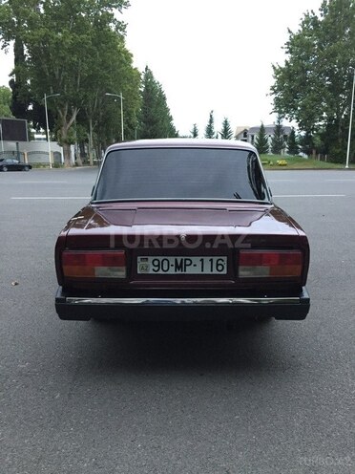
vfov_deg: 61.7
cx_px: 178
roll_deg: +0.9
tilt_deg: -11.1
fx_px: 397
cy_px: 237
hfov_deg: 48.2
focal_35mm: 29
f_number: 2.2
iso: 250
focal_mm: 4.15
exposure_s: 1/20
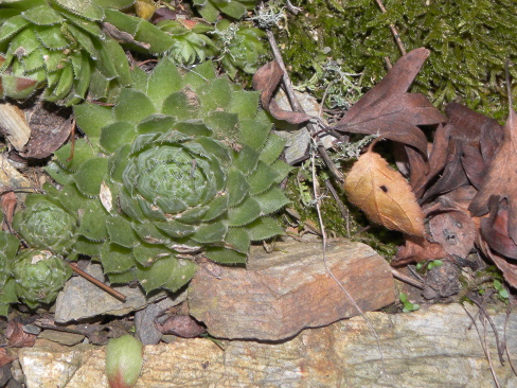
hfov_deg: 20.5
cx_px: 131
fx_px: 1419
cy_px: 101
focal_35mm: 95
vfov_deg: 15.5
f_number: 3.5
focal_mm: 10.3
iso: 64
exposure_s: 1/20
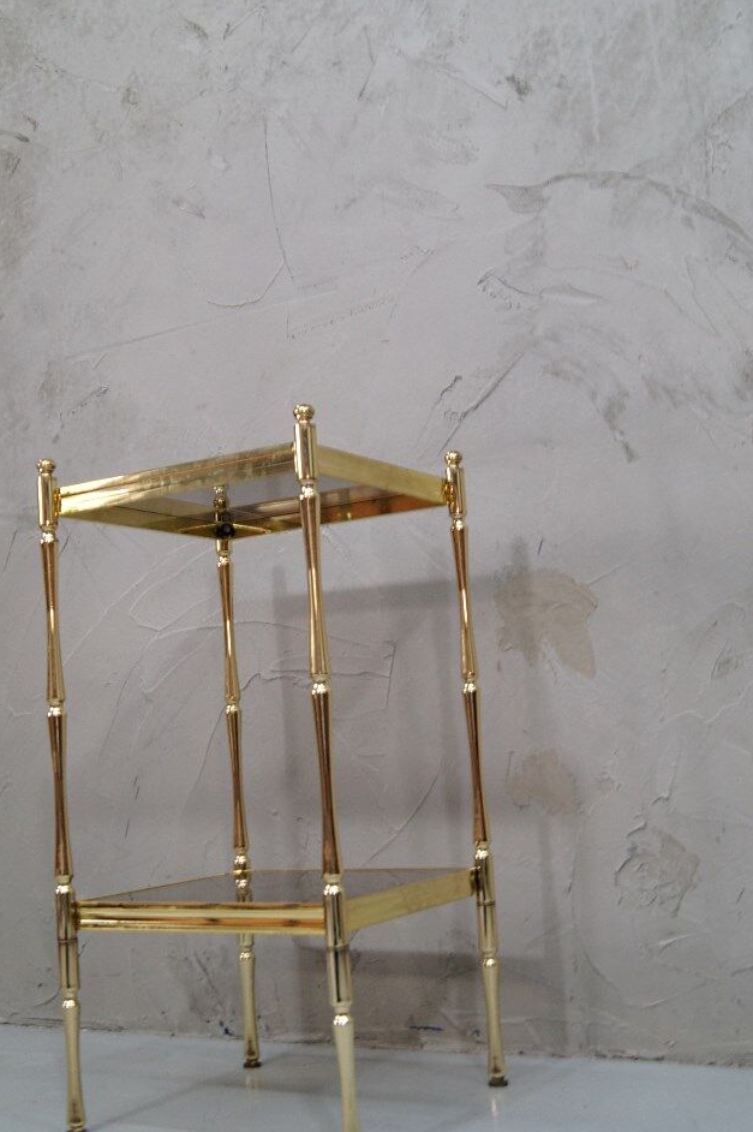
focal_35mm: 44
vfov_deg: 44.5
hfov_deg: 30.3
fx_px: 1382
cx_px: 276
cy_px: 578
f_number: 8
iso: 400
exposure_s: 1/10
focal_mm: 22
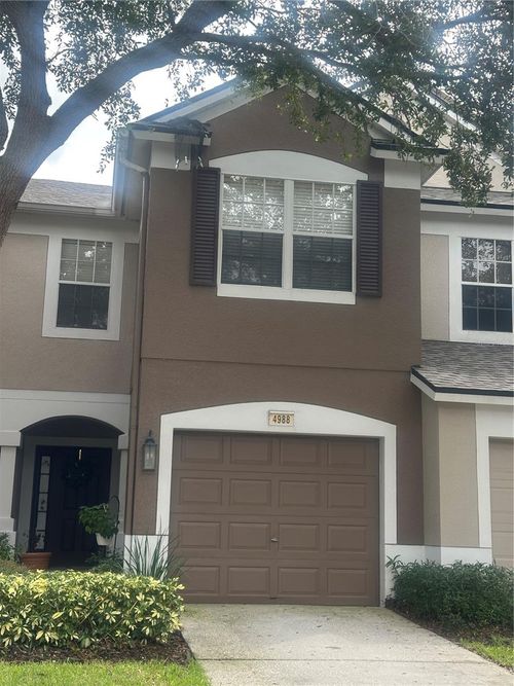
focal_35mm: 48
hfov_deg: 30.3
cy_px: 343
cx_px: 257
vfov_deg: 39.7
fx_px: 951
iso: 64
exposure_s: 1/484
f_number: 1.78
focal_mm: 6.86
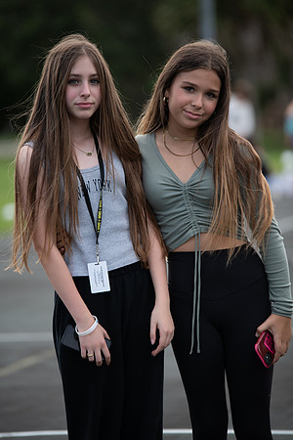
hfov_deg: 6.9
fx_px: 2441
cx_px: 146
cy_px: 220
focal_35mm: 200
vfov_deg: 10.3
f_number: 2.8
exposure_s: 1/640
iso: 100
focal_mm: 200
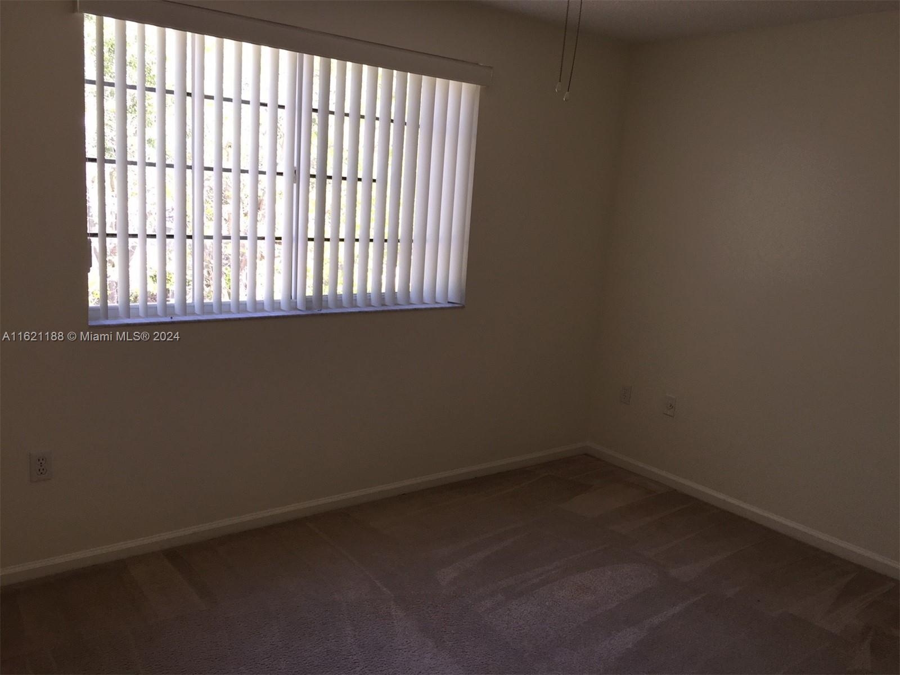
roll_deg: -4.8
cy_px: 338
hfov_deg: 61.7
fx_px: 754
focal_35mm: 29
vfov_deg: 48.2
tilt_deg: -9.8
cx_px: 450
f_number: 2.2
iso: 32
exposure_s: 1/60
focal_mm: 4.15
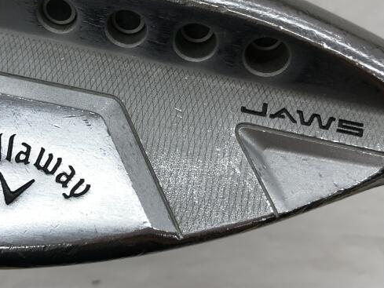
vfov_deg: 26.5
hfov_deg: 34.5
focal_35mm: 55
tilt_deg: -61.3
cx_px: 119
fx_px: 610
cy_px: 113
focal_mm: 3.99
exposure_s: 1/120
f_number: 1.8
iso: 25
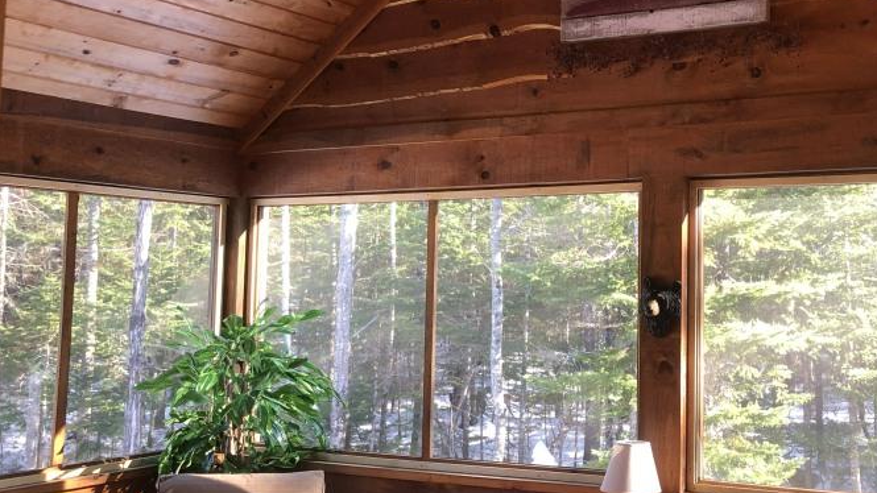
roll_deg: -1.0
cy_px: 204
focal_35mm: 47
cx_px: 673
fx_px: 1093
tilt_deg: +4.4
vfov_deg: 25.4
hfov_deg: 42.2
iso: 25
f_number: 1.8
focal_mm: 3.99
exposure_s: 1/40
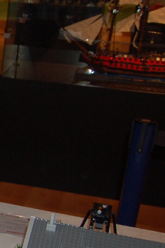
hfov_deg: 12.0
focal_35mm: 90
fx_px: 619
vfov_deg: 22.6
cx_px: -241
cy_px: 125
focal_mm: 18
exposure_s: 1/60
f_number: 3.5
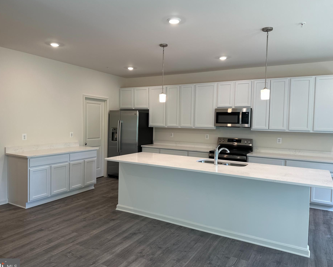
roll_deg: -1.5
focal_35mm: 26
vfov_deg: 54.9
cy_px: 134
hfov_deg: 66.0
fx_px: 256
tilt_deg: -2.0
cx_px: 160
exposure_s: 1/120
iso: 100
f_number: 1.78
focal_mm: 6.86
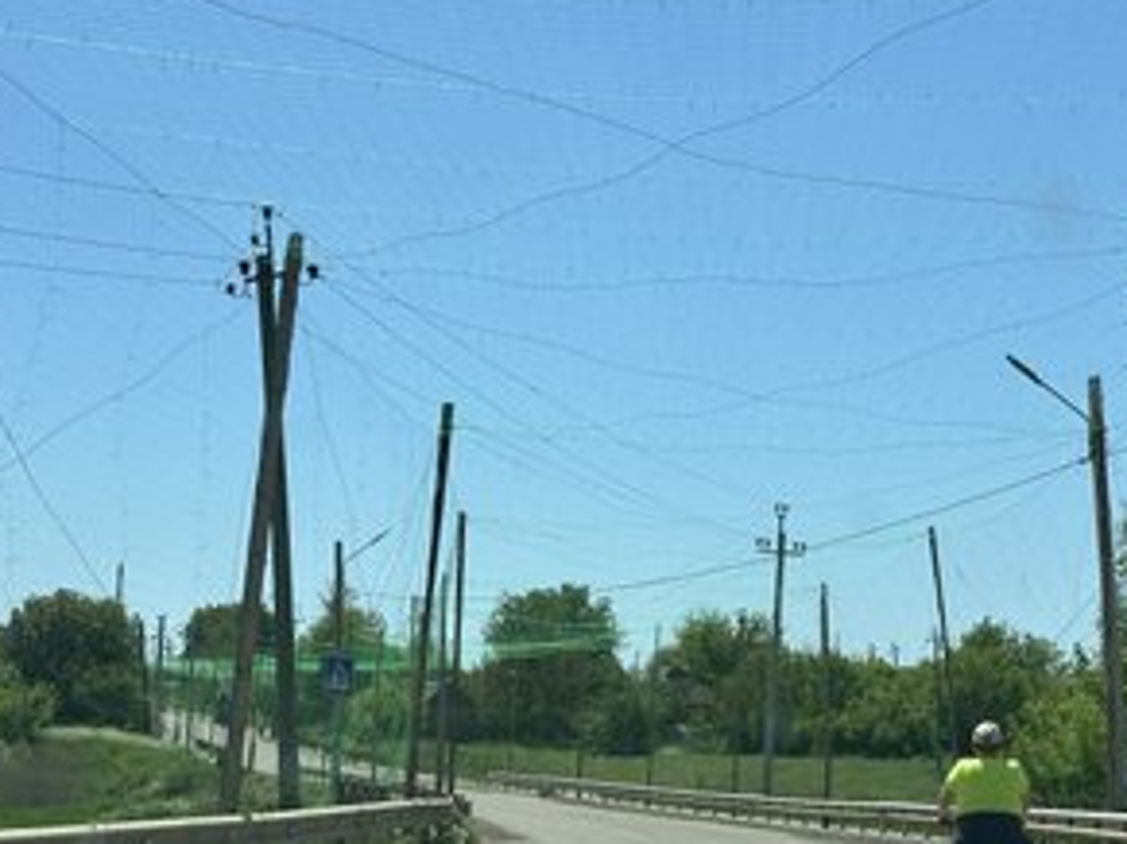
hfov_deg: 29.3
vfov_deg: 22.2
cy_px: 507
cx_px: 716
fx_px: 2148
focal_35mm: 66
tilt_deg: +4.7
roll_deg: -0.8
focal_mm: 6.86
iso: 64
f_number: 1.78
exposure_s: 1/5556
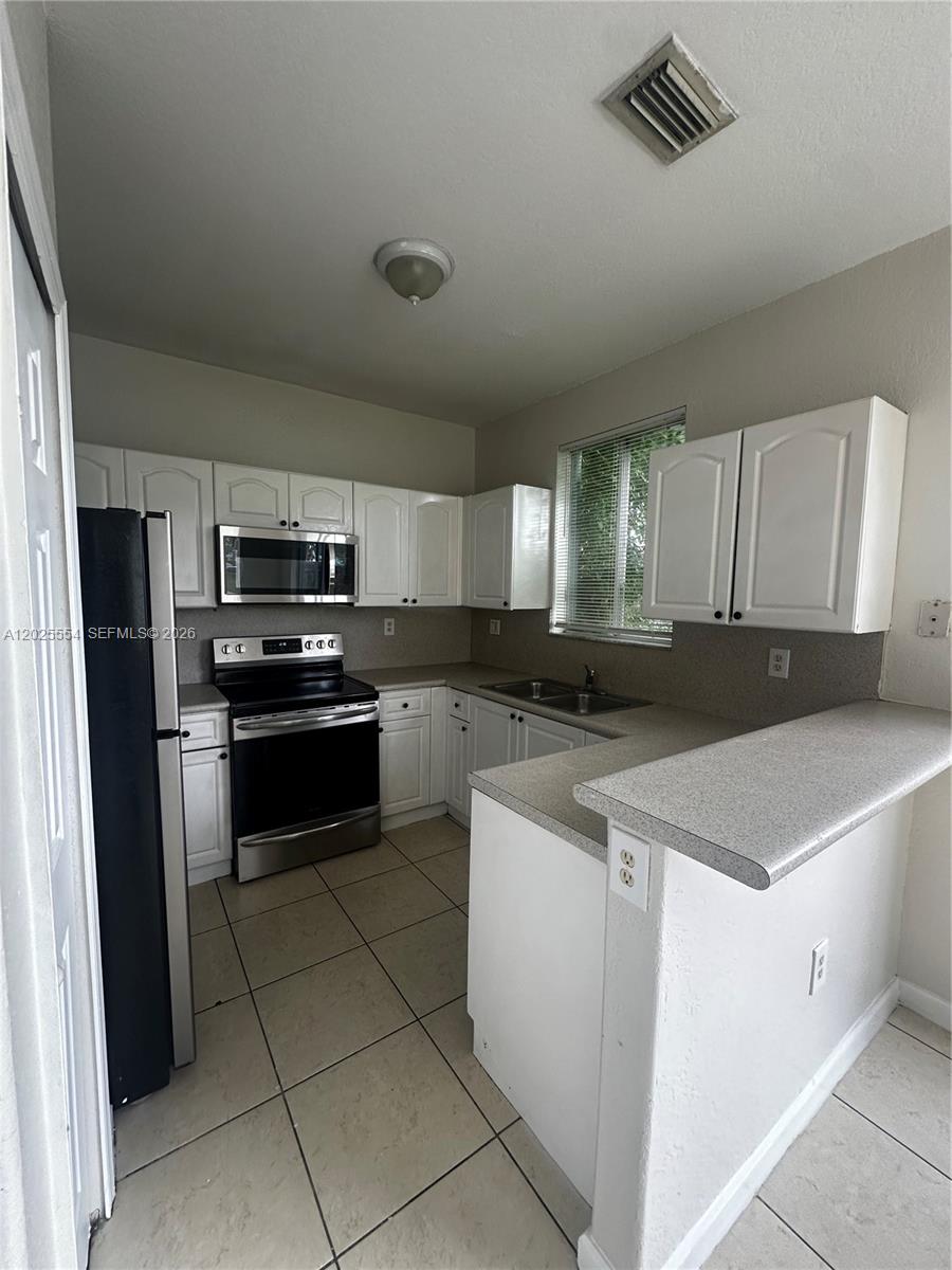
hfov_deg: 85.7
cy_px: 635
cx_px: 476
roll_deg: -1.2
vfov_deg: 102.1
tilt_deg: -4.1
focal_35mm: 14
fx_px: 513
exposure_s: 1/99
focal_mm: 2.22
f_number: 2.2
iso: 125
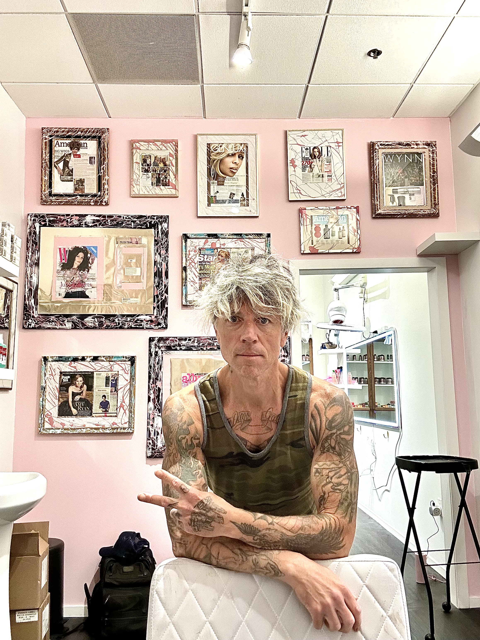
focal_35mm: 30
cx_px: 240
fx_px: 555
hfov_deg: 46.8
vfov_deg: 60.0
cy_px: 320
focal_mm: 2.69
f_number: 1.9
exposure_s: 1/43
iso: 100
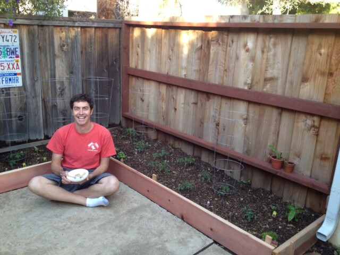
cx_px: 170
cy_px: 128
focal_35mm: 35
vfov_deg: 40.7
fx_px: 344
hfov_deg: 52.6
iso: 100
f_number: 2.4
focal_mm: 4.28
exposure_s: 1/120
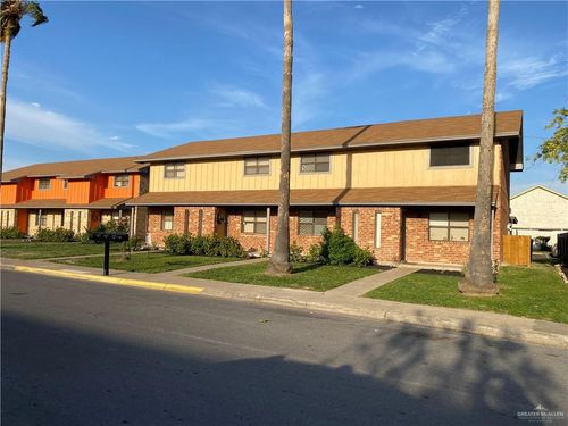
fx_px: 427
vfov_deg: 53.1
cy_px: 213
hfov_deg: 67.3
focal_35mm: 26
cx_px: 284
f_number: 1.8
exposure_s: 1/2358
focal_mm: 4.25
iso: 32
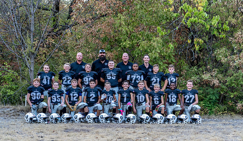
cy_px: 84
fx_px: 486
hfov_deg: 28.0
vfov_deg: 16.4
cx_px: 118
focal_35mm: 75
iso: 1000
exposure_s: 1/320
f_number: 4.5
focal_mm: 70
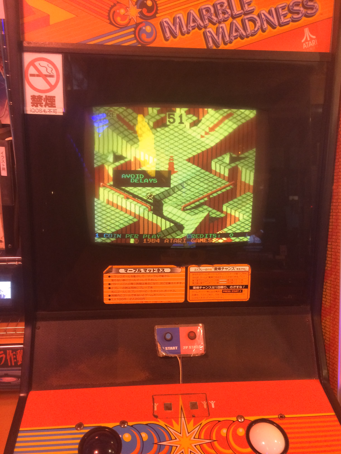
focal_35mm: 29
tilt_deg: -23.1
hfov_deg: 48.2
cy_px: 227
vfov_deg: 61.7
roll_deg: -1.2
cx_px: 170
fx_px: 381
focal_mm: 4.15
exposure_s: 1/24
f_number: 2.2
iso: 250
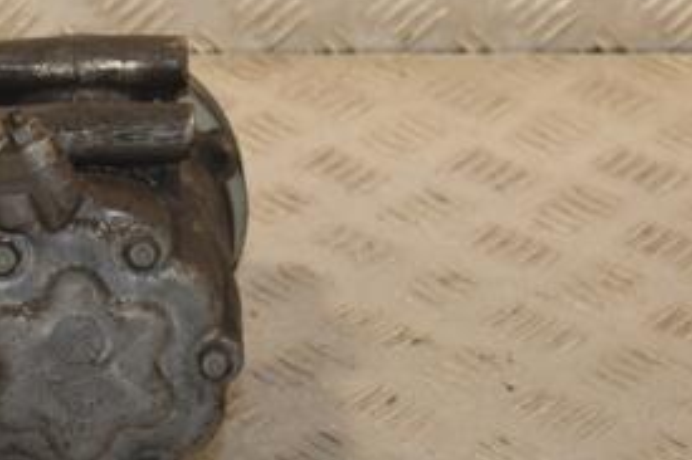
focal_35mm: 157
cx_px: 103
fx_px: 3016
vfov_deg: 8.7
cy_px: 241
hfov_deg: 13.0
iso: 800
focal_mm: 48
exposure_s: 1/200
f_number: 7.1
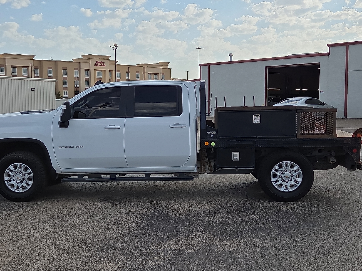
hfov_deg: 43.8
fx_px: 450
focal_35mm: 43
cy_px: 141
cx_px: 169
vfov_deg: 33.6
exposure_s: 1/2500
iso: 25
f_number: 1.8
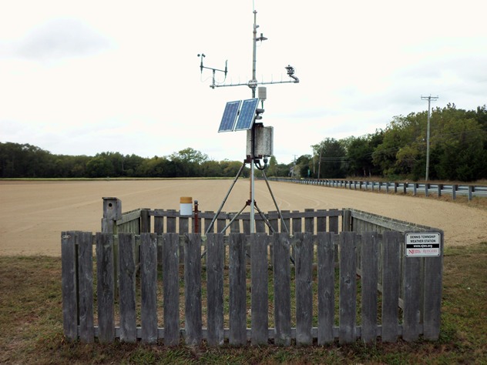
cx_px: 244
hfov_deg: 54.0
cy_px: 182
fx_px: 478
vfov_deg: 41.8
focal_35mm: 34
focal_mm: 5.7
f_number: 2.9
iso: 80
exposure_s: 1/400
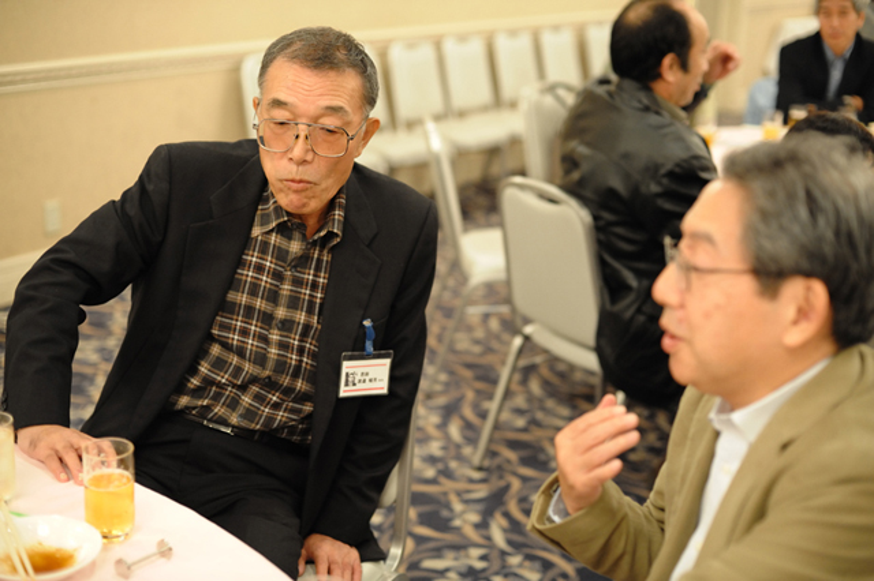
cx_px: 437
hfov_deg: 39.6
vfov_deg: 27.0
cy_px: 290
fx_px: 1213
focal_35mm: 50
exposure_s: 1/100
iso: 2500
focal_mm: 50
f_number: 2.8
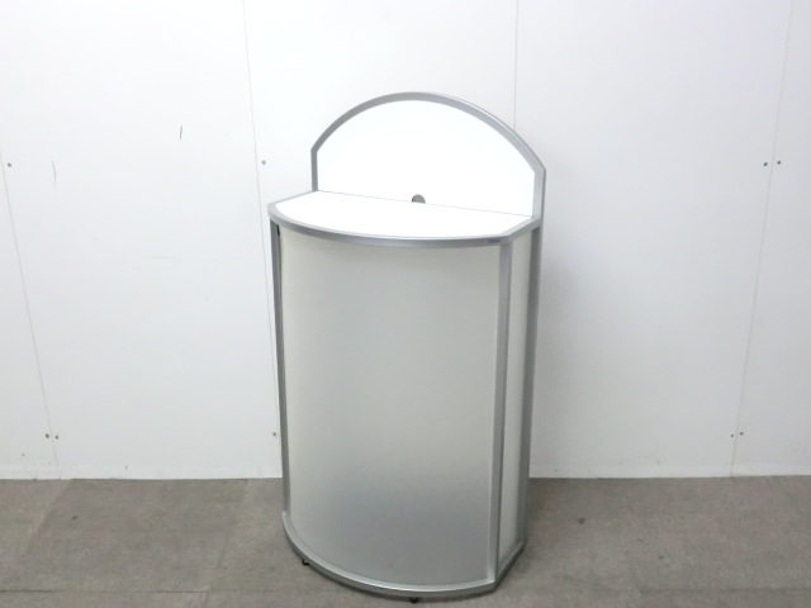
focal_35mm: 38
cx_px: 406
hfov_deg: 49.0
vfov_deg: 37.7
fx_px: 890
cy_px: 304
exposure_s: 1/40
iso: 800
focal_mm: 6.9
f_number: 3.9
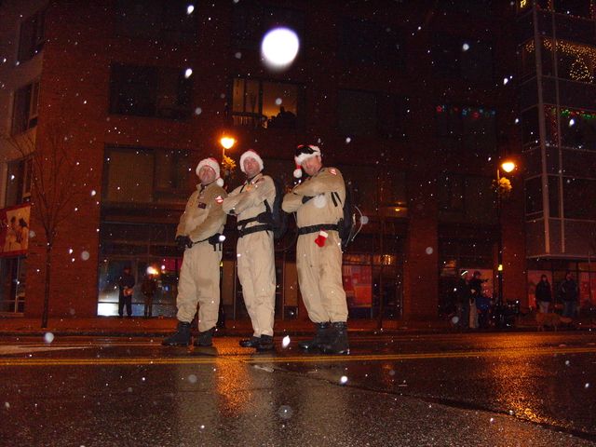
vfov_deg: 40.7
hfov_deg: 52.6
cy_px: 224
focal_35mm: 35
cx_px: 298
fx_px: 603
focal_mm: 7.8
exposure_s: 1/45
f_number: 2.8
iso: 400
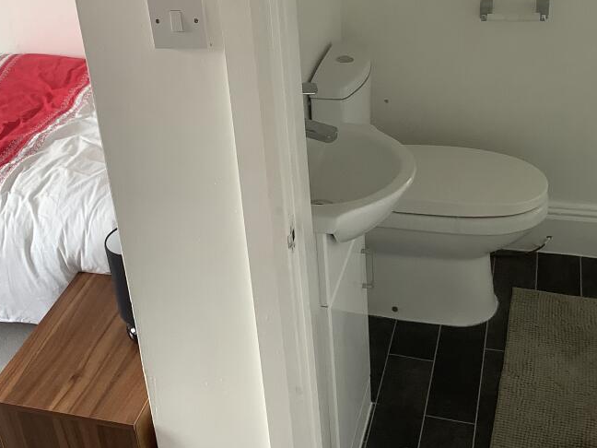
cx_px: 185
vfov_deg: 29.4
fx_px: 845
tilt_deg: -26.2
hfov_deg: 38.3
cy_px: 140
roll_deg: +8.0
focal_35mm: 49
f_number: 2.4
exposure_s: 1/60
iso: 64
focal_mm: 3.3
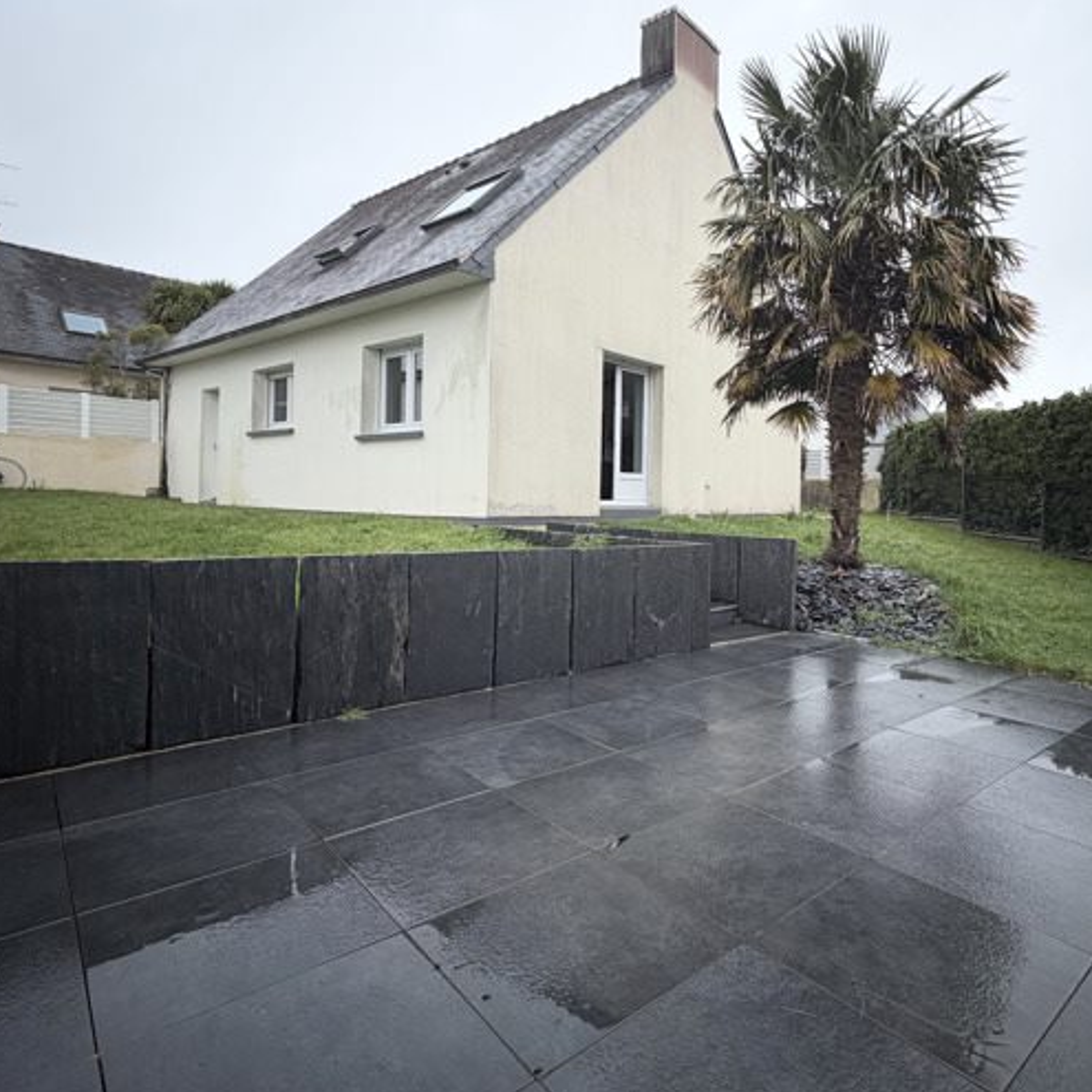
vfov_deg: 74.7
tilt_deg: +0.2
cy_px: 499
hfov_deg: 74.0
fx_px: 714
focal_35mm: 20
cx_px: 657
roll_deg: -0.6
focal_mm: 2.22
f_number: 2.2
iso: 40
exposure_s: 1/559
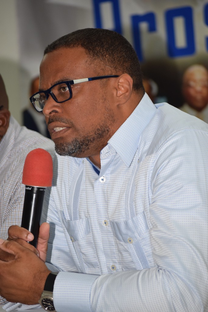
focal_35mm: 183
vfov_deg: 11.2
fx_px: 1585
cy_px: 156
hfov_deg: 7.5
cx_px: 104
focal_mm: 122
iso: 800
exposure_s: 1/160
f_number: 5.6
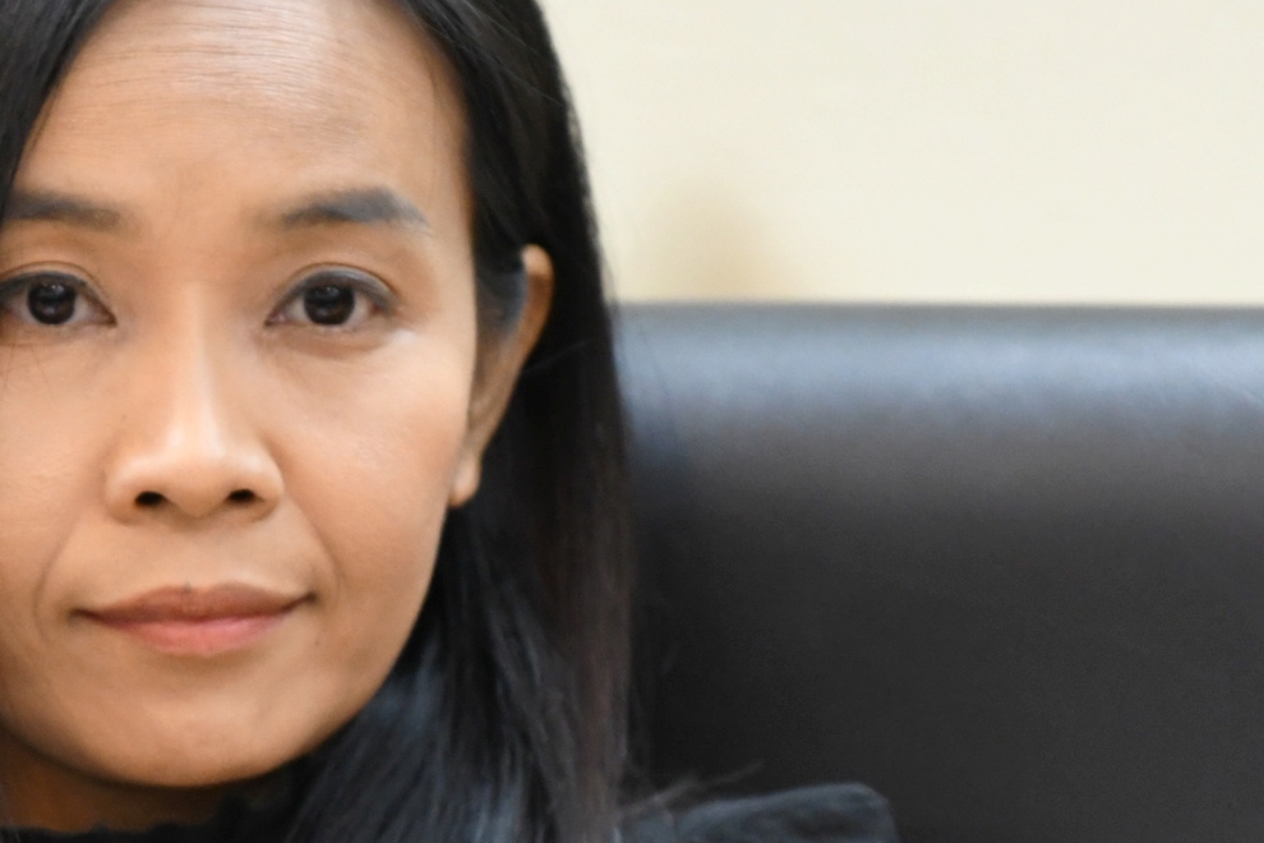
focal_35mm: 659
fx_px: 23136
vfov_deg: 2.1
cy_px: 1045
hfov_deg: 3.1
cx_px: 263
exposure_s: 1/125
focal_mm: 180
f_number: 2.8
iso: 1600
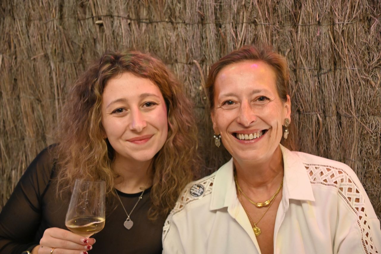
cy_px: 127
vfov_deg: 23.4
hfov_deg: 34.5
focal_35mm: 58
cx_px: 190
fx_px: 613
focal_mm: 58
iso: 8000
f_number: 4
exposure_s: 1/60
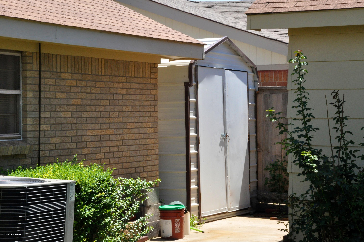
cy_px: 121
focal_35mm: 105
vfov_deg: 13.0
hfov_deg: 19.5
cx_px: 182
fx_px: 1060
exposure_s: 1/200
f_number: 32
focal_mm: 70
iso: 1600
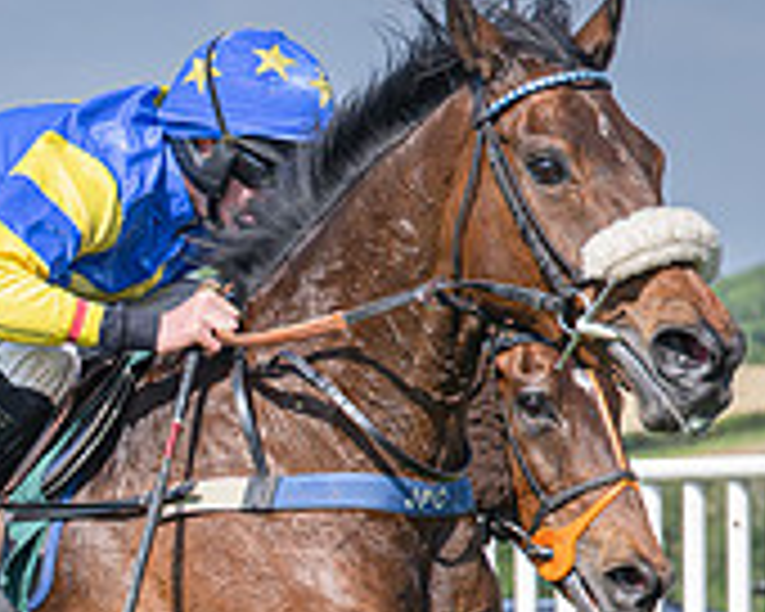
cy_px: 714
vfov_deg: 4.9
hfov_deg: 6.1
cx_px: 145
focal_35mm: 317
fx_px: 7177
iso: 200
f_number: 4
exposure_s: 1/1600
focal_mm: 70
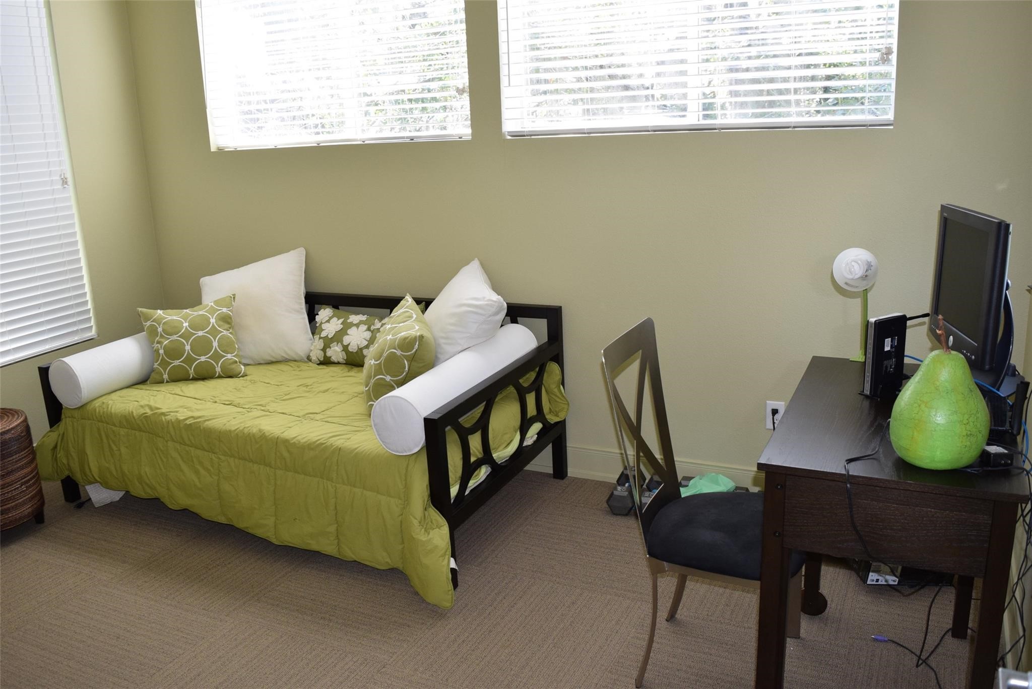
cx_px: 516
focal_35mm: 30
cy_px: 344
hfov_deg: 61.9
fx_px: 860
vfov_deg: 43.7
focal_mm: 20
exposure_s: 1/125
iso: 640
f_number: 5.6
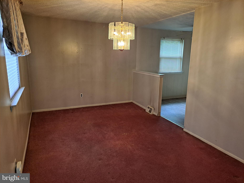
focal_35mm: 24
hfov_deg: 71.6
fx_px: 169
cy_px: 92
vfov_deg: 56.8
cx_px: 122
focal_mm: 5.23
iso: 400
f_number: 1.8
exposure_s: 1/60
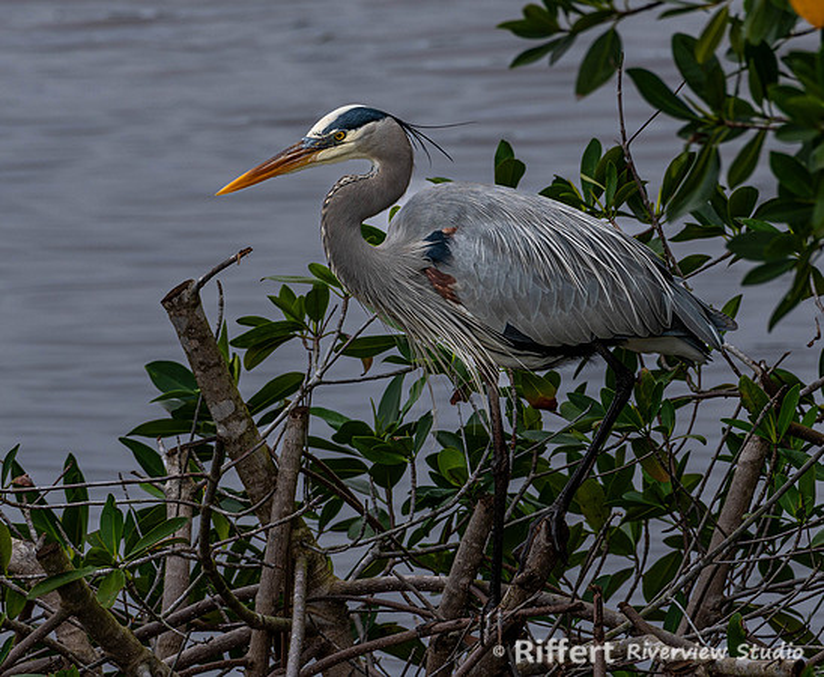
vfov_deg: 1.7
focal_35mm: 913
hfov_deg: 2.1
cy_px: 277
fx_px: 22488
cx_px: 448
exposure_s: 1/200
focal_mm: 500
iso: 200
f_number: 8
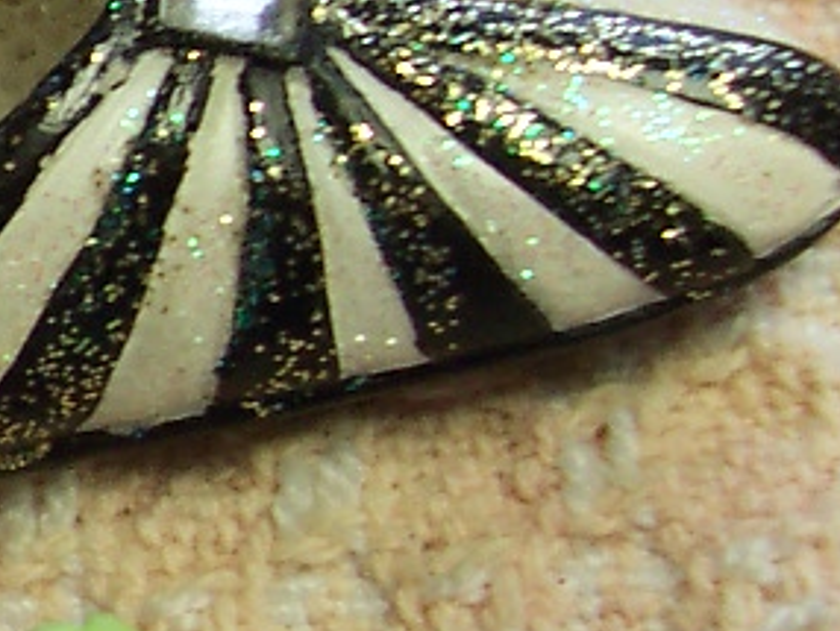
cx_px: -749
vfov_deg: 9.6
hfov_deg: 11.6
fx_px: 3764
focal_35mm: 155
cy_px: 396
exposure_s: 1/90
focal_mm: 5.6
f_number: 2.8
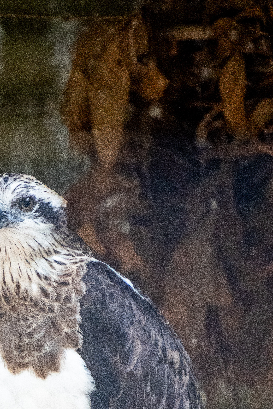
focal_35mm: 842
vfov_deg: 2.4
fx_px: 9577
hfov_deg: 1.6
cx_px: 22
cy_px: 377
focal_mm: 300
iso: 6400
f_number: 6.3
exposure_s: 1/250
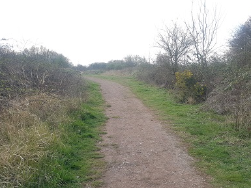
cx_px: 128
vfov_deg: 51.4
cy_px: 94
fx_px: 196
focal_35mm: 27
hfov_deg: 65.3
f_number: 1.7
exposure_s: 1/926
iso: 50
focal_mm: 4.2
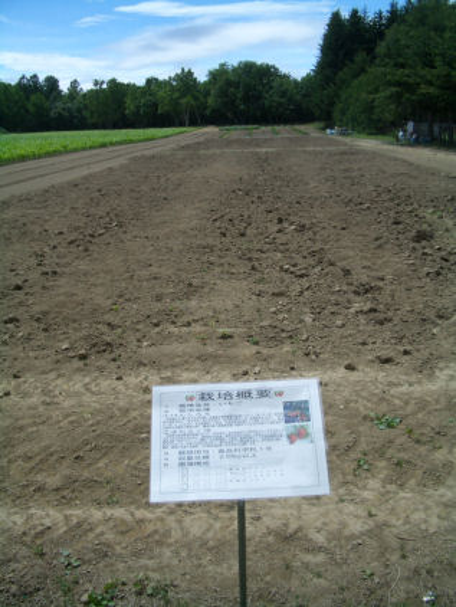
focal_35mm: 35
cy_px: 304
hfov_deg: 40.7
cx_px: 228
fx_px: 614
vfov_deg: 52.6
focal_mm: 5.8
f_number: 4.3
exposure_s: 1/1000
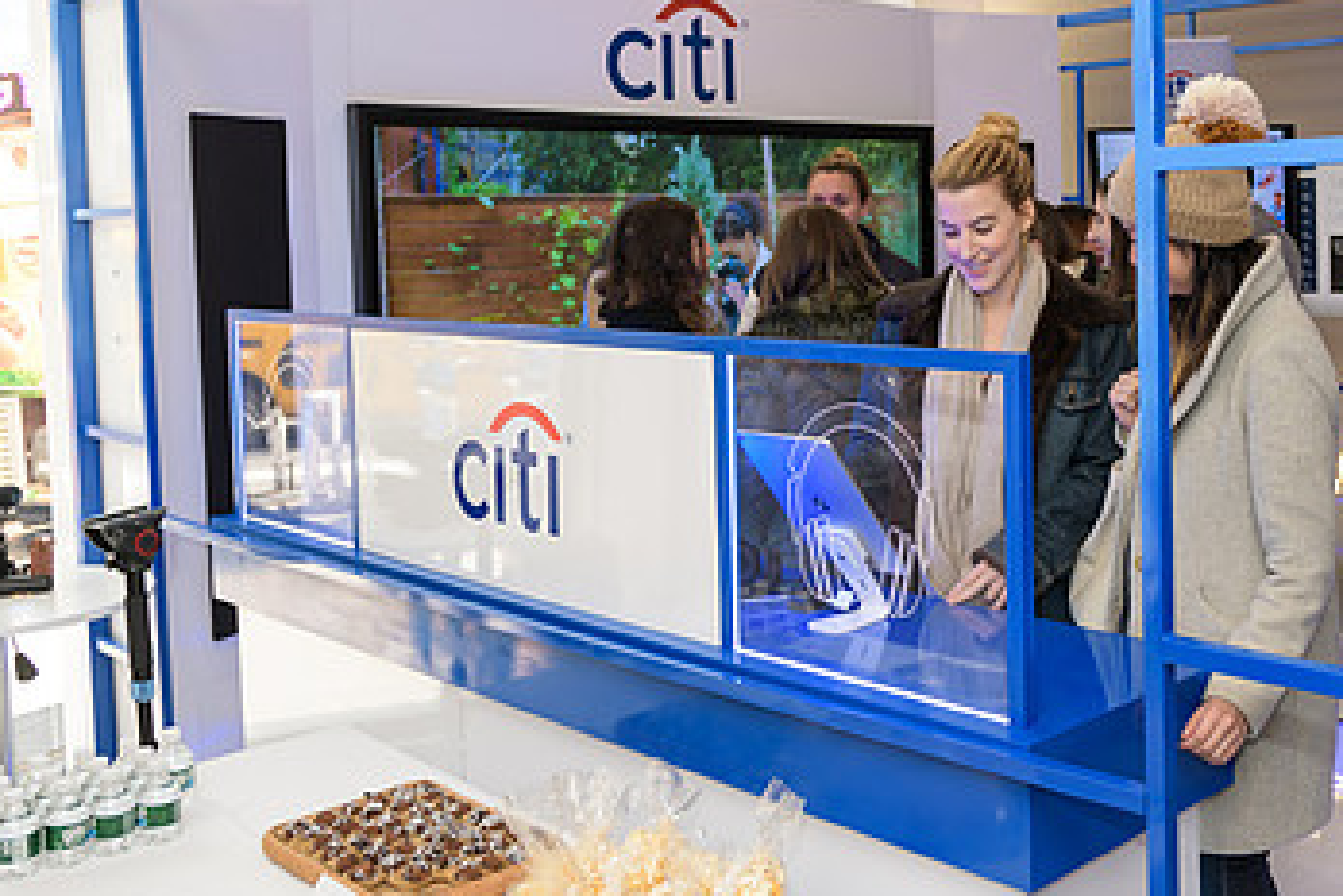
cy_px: 276
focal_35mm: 40
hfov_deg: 47.0
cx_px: 973
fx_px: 1492
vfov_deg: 33.0
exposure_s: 1/125
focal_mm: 24
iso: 200
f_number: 3.2
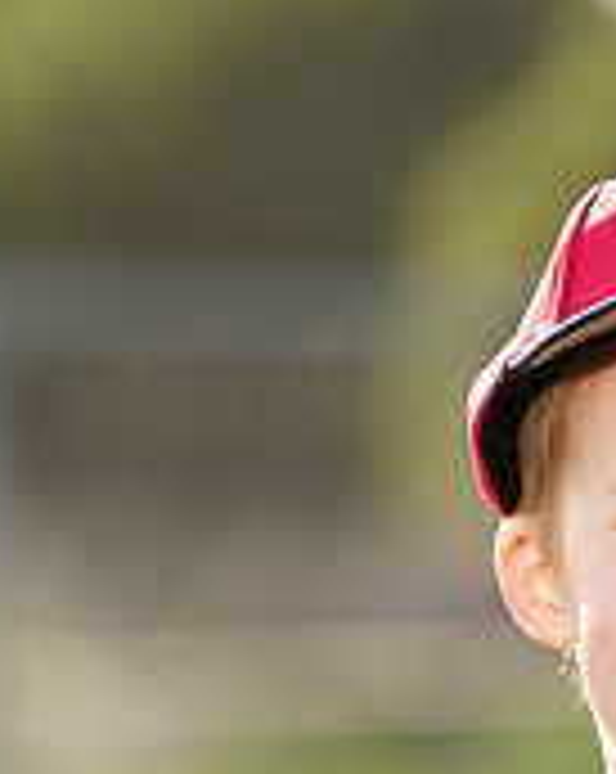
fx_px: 13847
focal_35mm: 606
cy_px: 972
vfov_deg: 3.2
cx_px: 740
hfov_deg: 2.5
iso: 100
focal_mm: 191
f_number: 5
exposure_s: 1/250
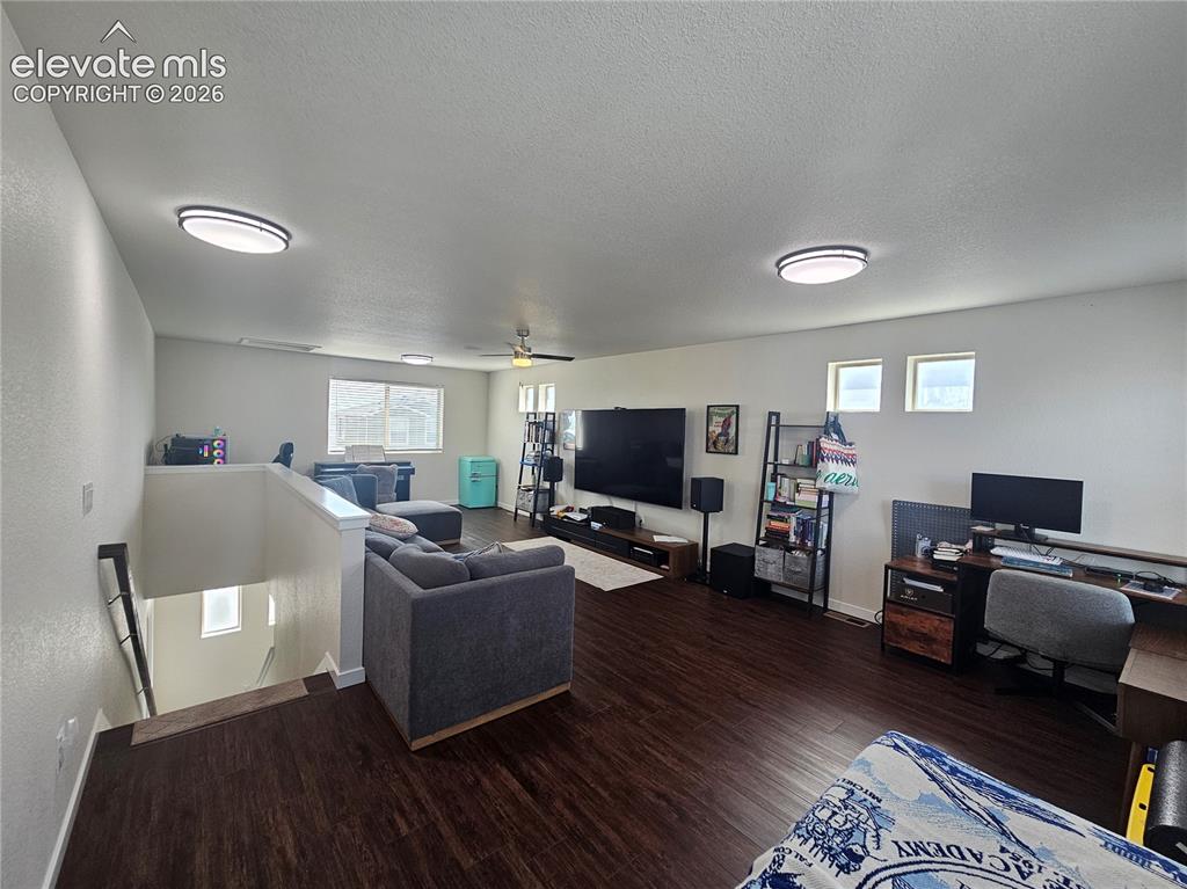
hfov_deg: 106.2
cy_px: 444
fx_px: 446
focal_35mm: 13
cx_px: 594
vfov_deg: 89.9
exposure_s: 1/60
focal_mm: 2.2
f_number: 2.2
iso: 64
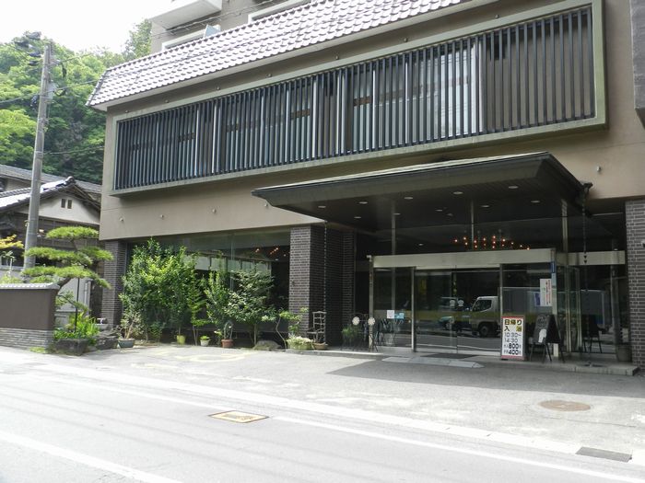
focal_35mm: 32
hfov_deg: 56.8
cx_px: 322
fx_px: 596
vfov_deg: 44.2
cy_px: 242
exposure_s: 1/320
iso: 160
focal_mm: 5.6
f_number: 3.7
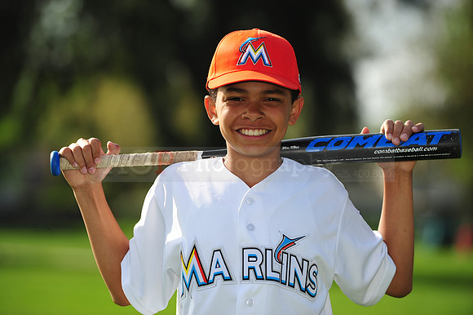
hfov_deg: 10.3
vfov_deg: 6.9
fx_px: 2626
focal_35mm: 200
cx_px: 236
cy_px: 158
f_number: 4.5
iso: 200
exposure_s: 1/1000
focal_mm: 200
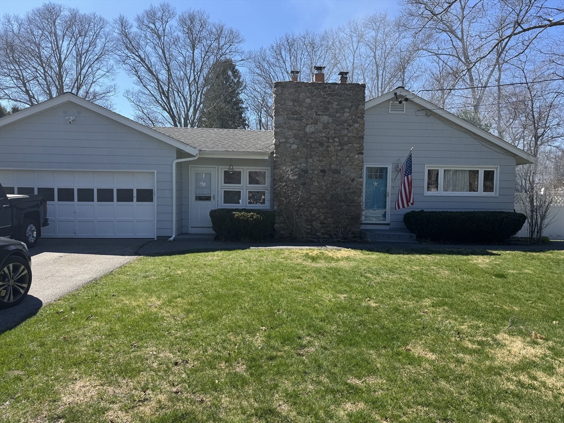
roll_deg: -1.1
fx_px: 391
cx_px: 282
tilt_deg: -3.7
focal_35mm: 24
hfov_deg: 71.6
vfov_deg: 56.8
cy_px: 212
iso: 80
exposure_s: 1/2506
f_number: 1.78
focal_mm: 6.76
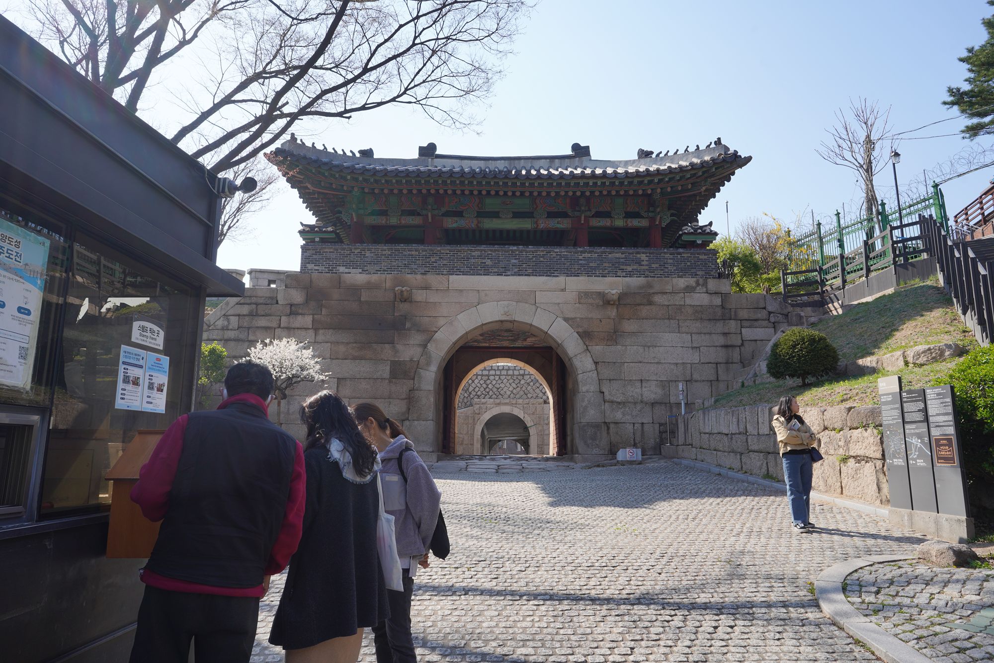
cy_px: 332
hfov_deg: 73.7
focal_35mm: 24
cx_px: 497
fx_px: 663
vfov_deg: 53.1
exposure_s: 1/100
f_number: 11
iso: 100
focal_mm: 24
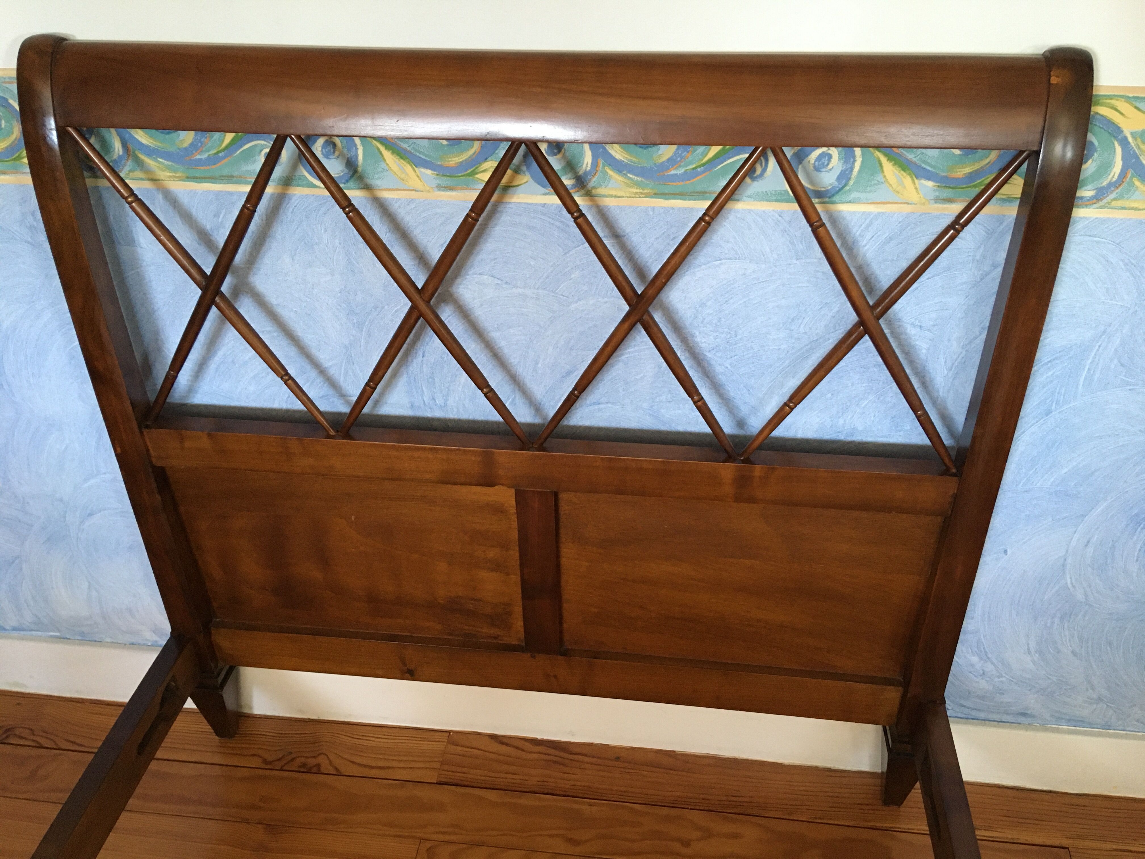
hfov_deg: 61.7
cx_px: 572
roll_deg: +0.1
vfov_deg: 48.2
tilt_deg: -34.2
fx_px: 959
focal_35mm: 29
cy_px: 430
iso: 250
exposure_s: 1/33
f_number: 2.2
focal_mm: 4.15
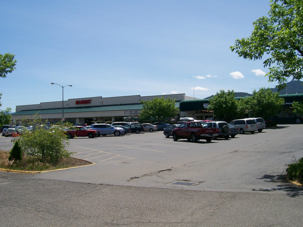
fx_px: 315
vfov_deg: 39.7
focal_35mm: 36
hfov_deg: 51.4
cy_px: 114
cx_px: 152
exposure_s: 1/783
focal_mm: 6
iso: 80
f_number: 4.8
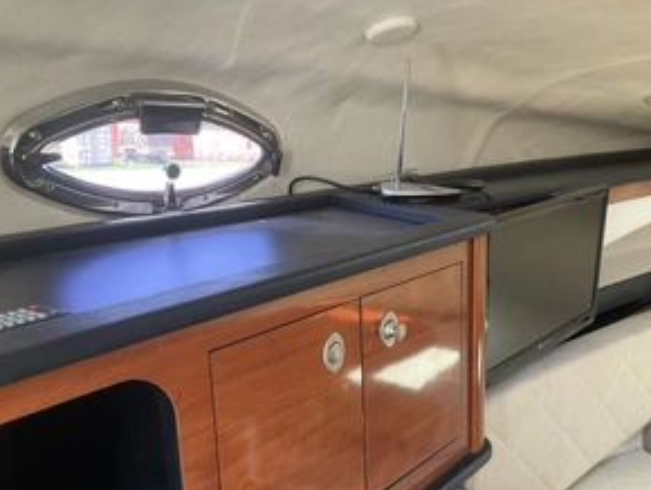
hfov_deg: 46.2
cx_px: 418
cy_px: 310
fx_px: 753
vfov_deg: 35.8
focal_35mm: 40
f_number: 1.8
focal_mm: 3
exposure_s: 1/113
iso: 64
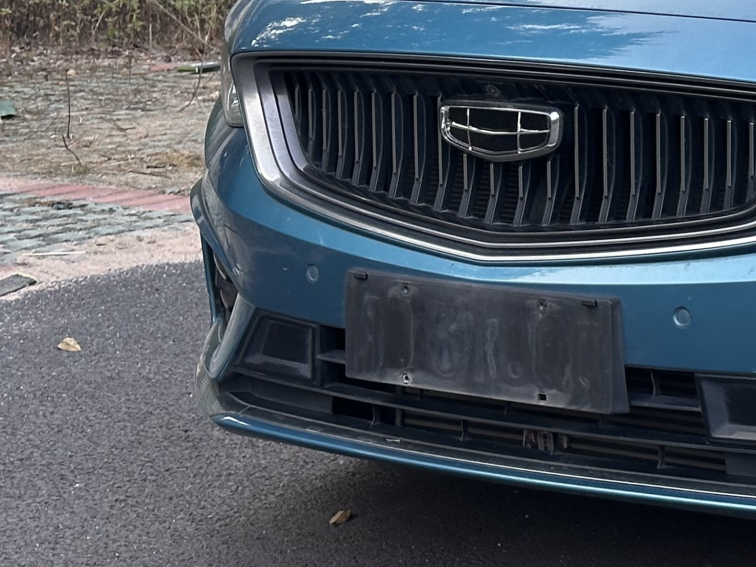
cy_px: -67
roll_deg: +0.2
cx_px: 1038
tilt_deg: -3.0
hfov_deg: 14.0
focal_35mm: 134
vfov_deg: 10.9
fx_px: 2927
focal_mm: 6.86
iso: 64
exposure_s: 1/430
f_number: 1.78
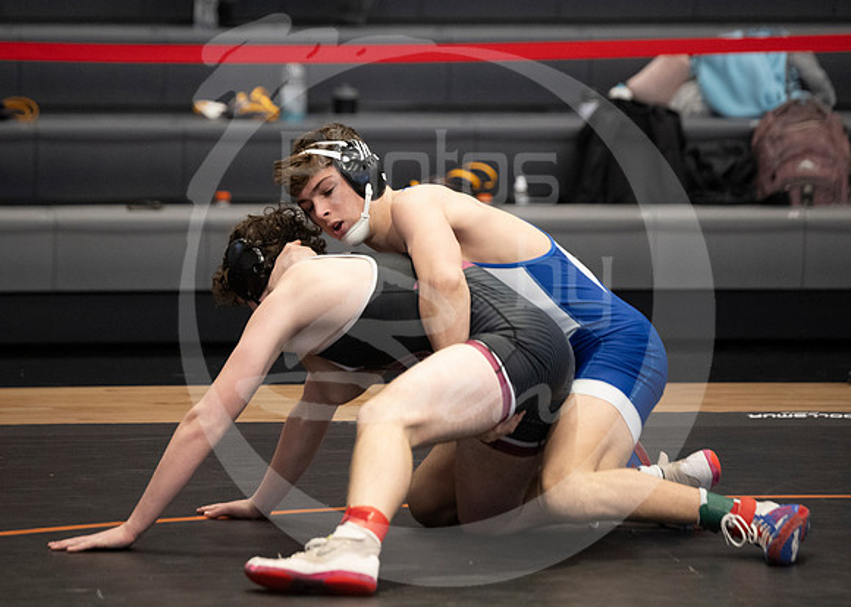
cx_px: 378
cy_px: 193
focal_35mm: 272
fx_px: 6568
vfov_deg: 5.3
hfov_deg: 7.4
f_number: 2.8
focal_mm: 190
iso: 3200
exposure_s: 1/1000
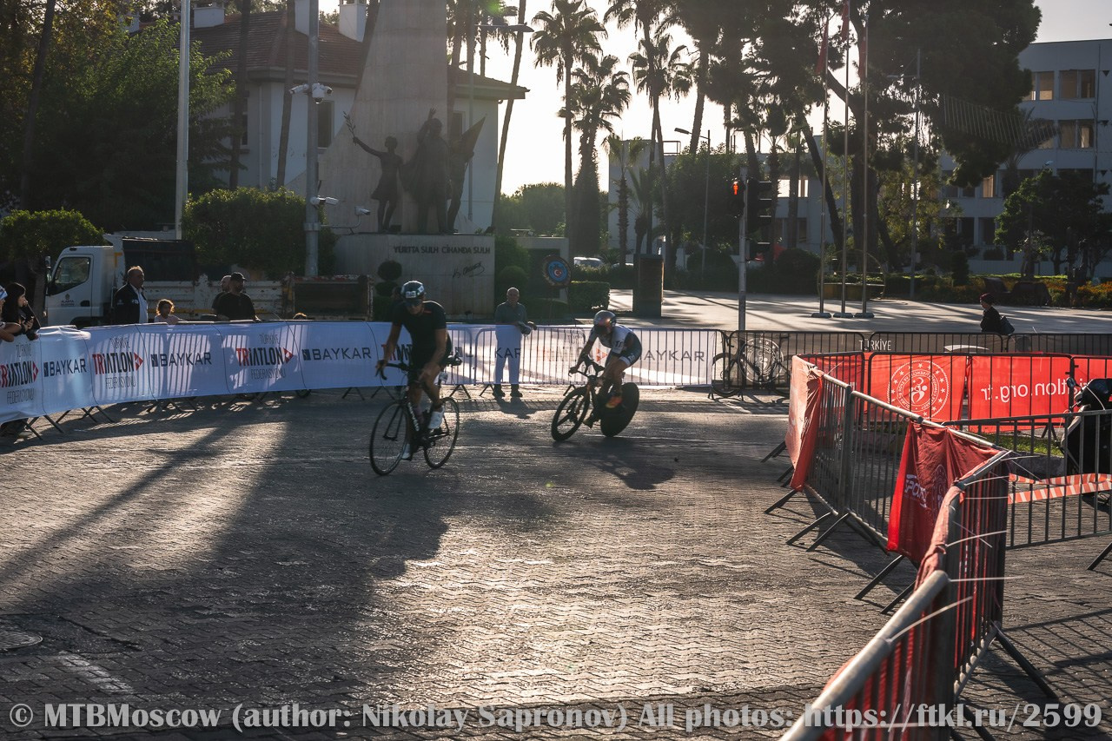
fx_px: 2162
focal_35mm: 70
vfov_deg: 19.5
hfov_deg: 28.8
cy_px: 370
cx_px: 556
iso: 50
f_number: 10
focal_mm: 70
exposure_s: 1/160
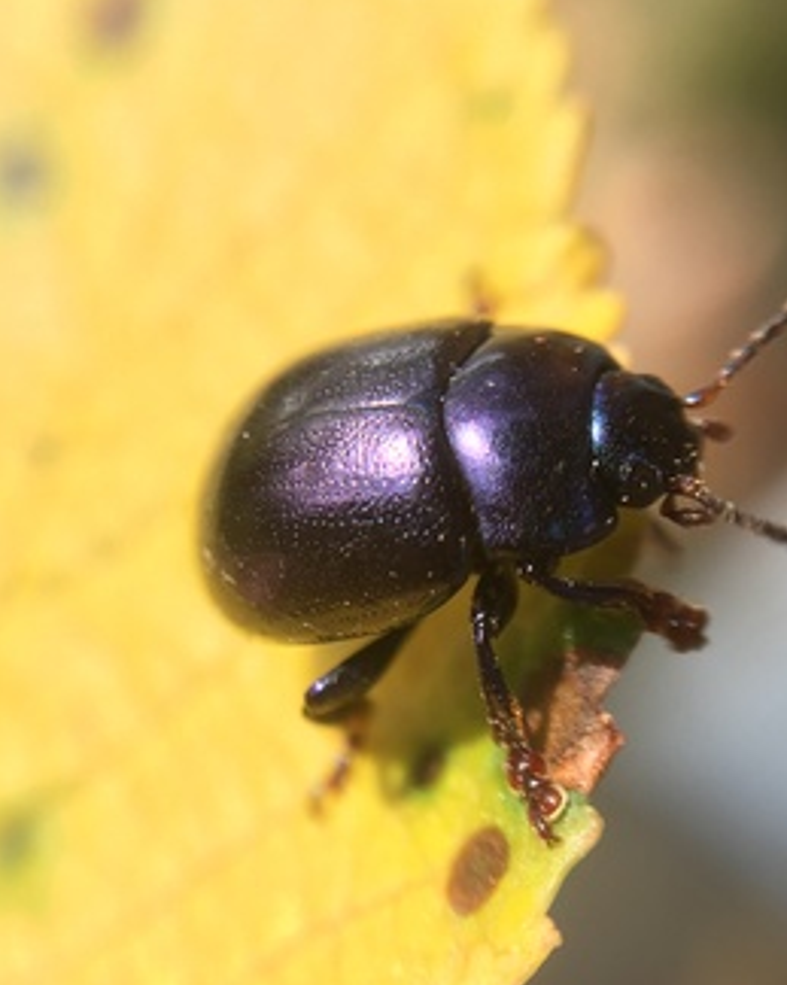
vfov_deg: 33.6
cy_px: 547
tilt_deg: -49.5
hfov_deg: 26.9
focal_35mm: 56
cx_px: 255
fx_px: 1631
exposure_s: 1/122
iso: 25
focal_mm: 4.15
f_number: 2.2
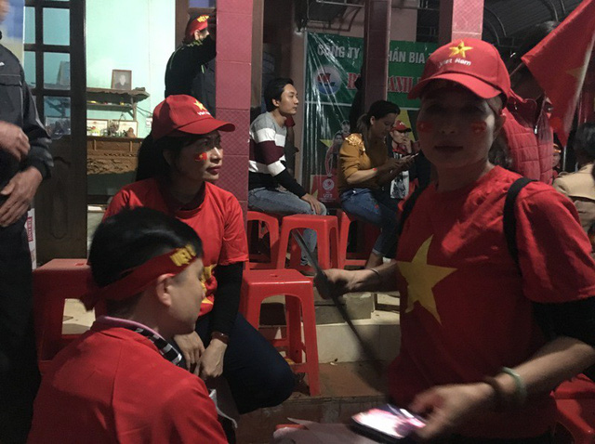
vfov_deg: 48.1
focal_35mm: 29
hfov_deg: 61.7
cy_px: 222
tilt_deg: -3.2
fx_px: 498
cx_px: 298
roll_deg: -0.9
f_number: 2.2
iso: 800
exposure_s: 1/17
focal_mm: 4.15
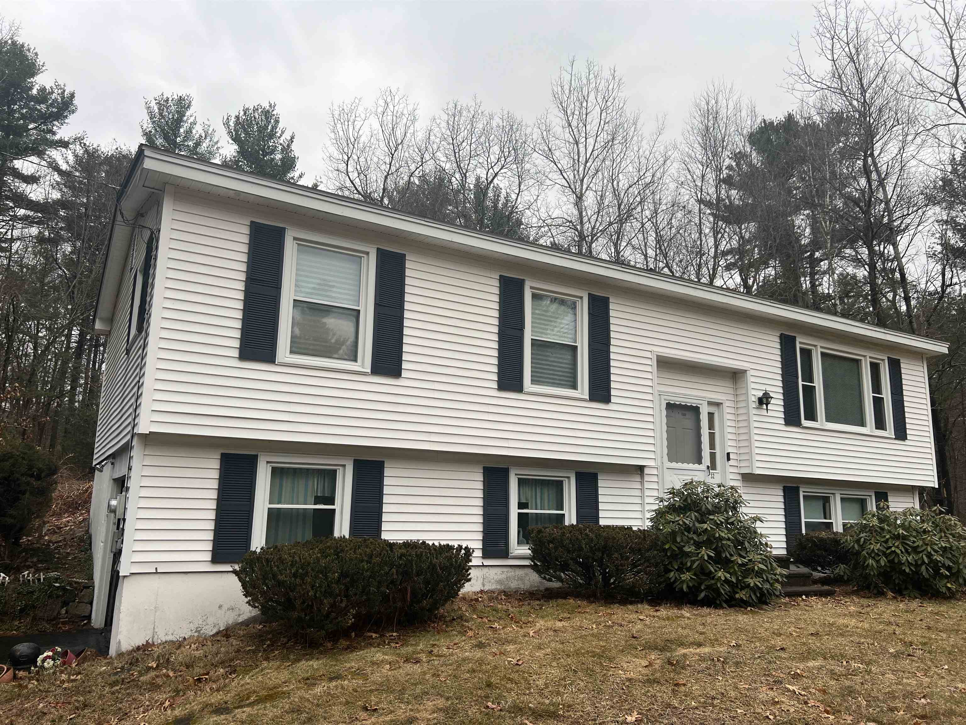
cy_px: 362
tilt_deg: +11.1
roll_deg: -1.2
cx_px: 483
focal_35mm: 26
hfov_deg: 67.3
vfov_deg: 53.1
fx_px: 726
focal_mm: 5.7
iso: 50
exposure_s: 1/547
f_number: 1.5
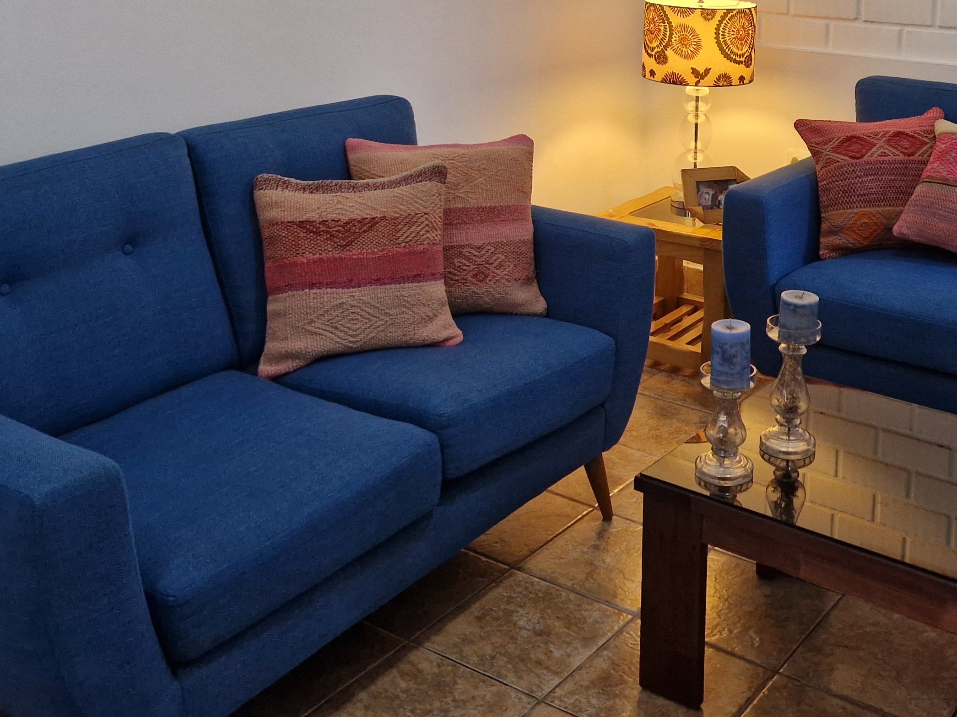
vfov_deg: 31.1
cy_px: 47
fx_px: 1216
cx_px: 651
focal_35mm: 44
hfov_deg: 42.3
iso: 320
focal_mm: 5.4
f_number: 1.8
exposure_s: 1/120
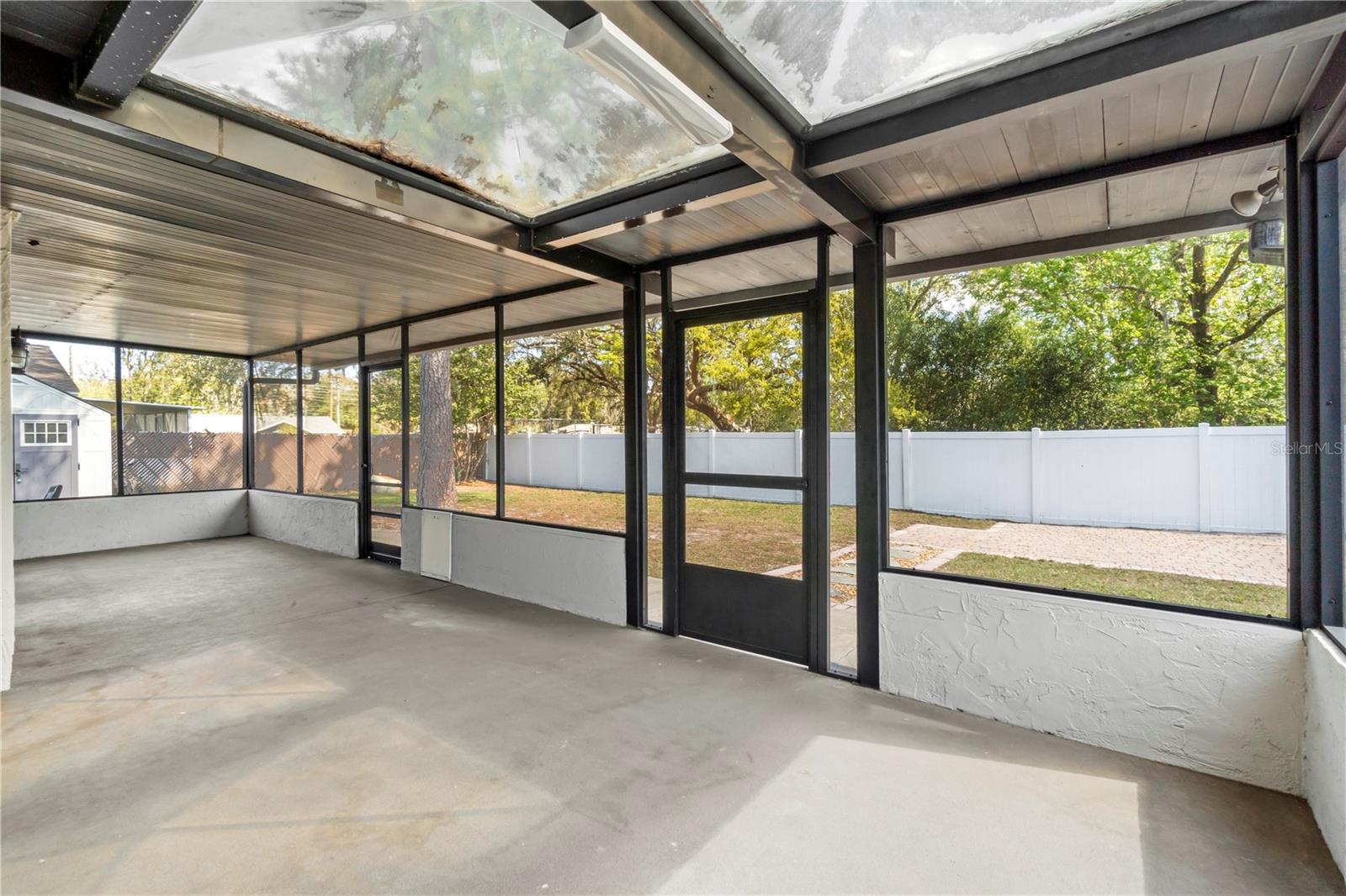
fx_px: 561
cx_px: 673
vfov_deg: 77.3
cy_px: 448
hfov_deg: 100.4
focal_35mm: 15
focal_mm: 10
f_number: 11
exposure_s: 1/6
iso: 200
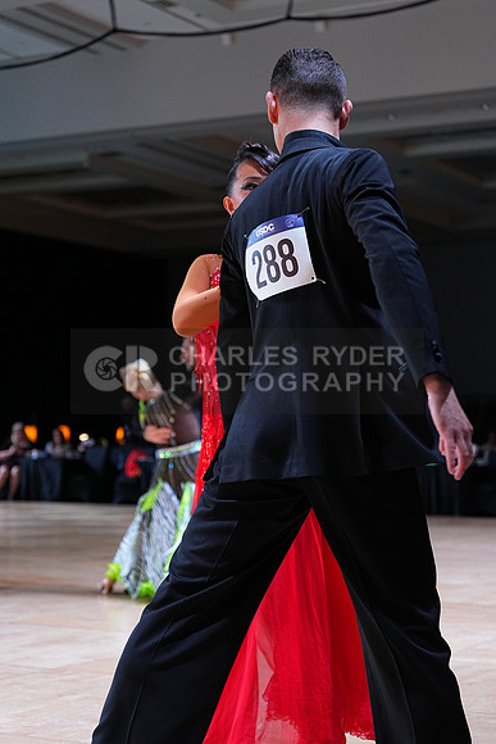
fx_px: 1446
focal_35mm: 70
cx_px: 248
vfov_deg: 28.8
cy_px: 372
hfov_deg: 19.5
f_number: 4
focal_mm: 70
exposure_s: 1/400
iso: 1600
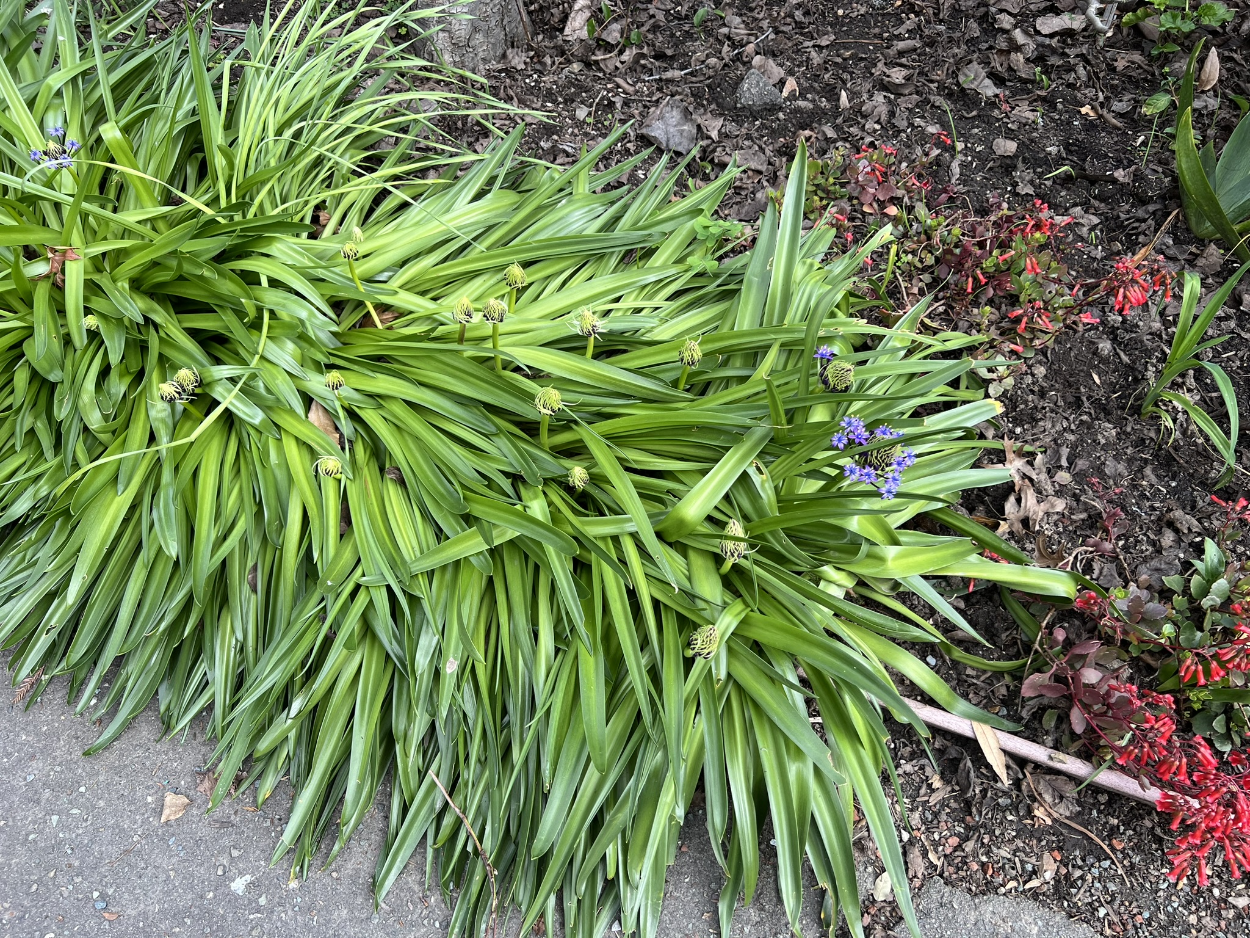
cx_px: 625
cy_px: 469
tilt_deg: -57.3
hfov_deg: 67.3
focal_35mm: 26
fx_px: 939
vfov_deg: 53.1
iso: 50
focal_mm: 5.7
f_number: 1.5
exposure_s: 1/853
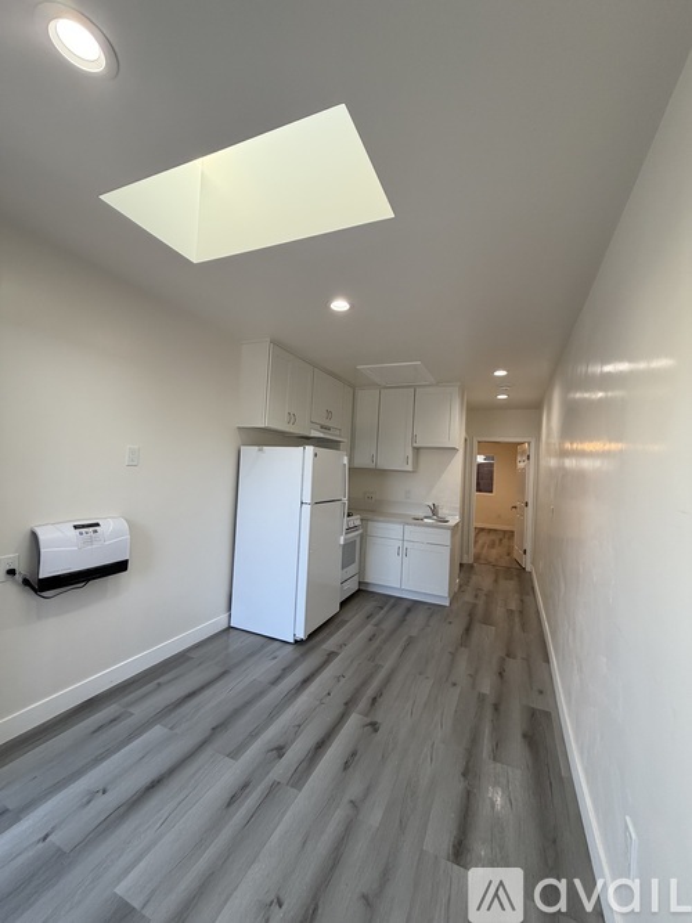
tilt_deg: +1.8
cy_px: 462
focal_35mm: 14
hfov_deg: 85.7
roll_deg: -2.7
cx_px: 346
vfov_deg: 102.1
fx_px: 373
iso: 160
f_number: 2.2
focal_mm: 2.22
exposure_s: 1/120
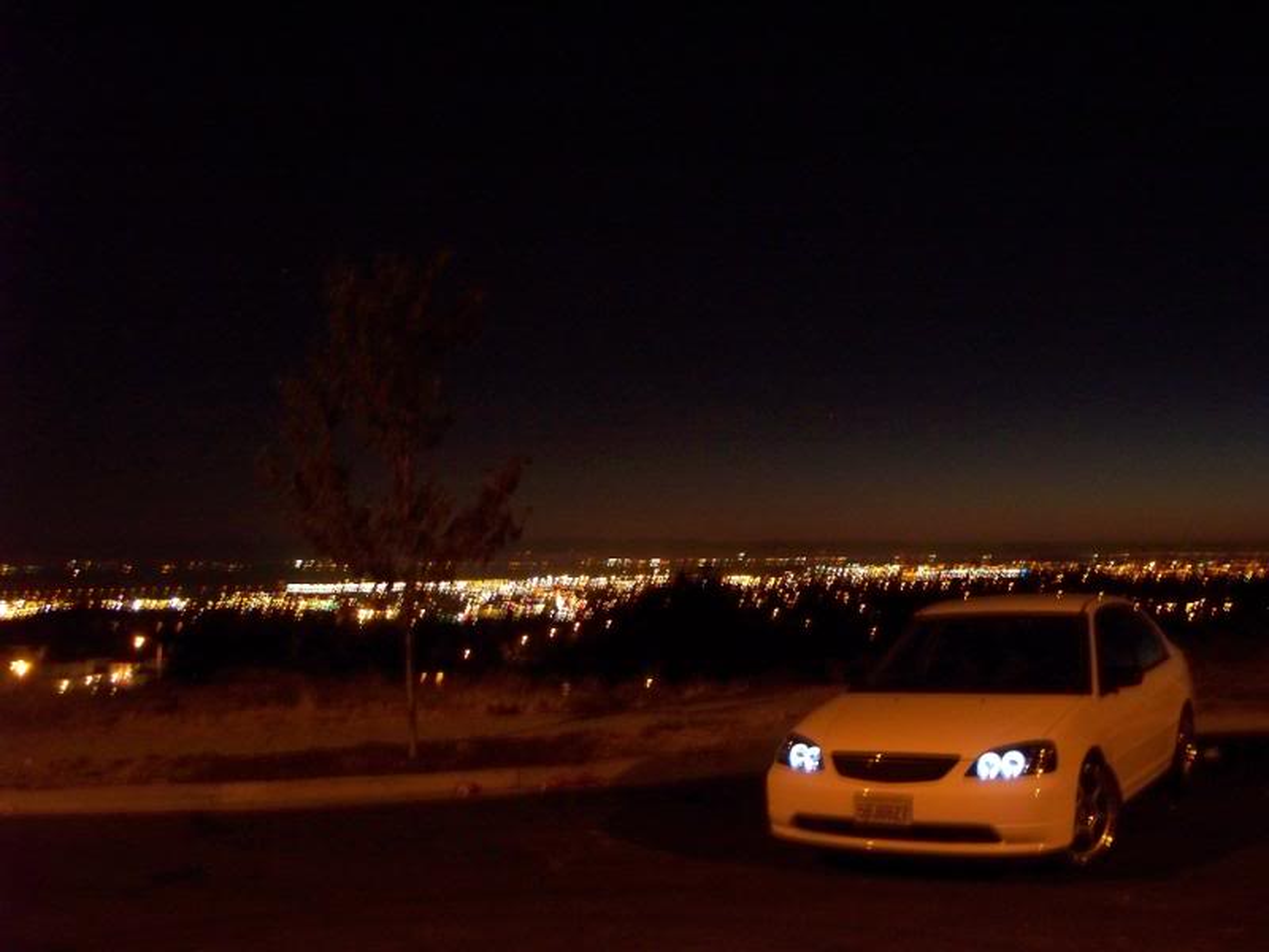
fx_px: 1320
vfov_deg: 39.7
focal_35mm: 36
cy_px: 476
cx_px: 634
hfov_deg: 51.4
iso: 400
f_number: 2.8
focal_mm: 7.54
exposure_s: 1/2
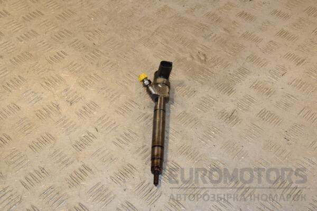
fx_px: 449
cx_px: 158
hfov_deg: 38.9
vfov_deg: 26.5
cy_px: 106
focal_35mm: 51
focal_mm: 34
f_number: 9
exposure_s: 1/200
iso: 800
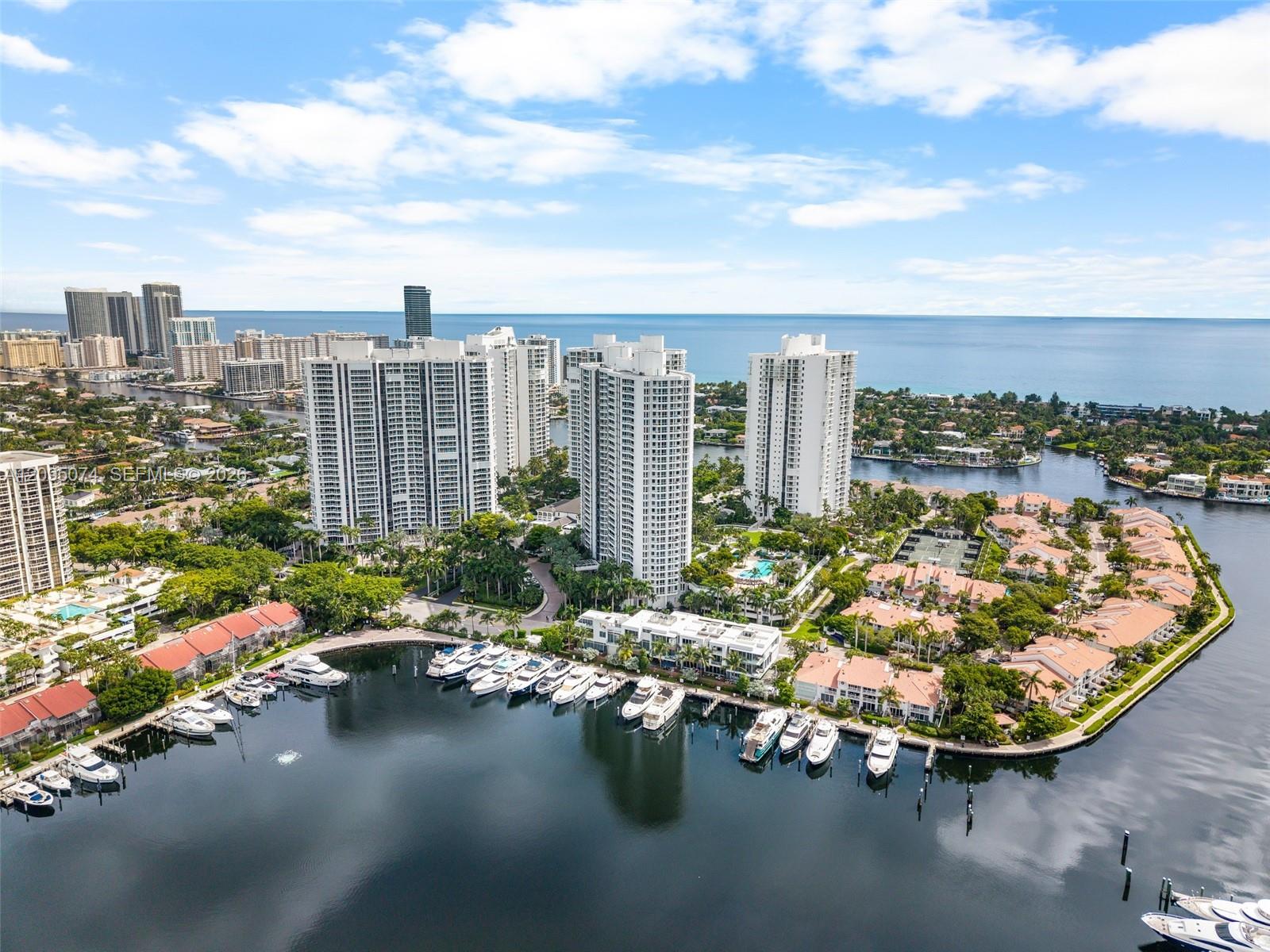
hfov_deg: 71.6
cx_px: 635
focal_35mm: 24
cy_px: 476
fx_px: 881
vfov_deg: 56.8
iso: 120
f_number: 1.8
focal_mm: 8.67
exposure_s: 1/25
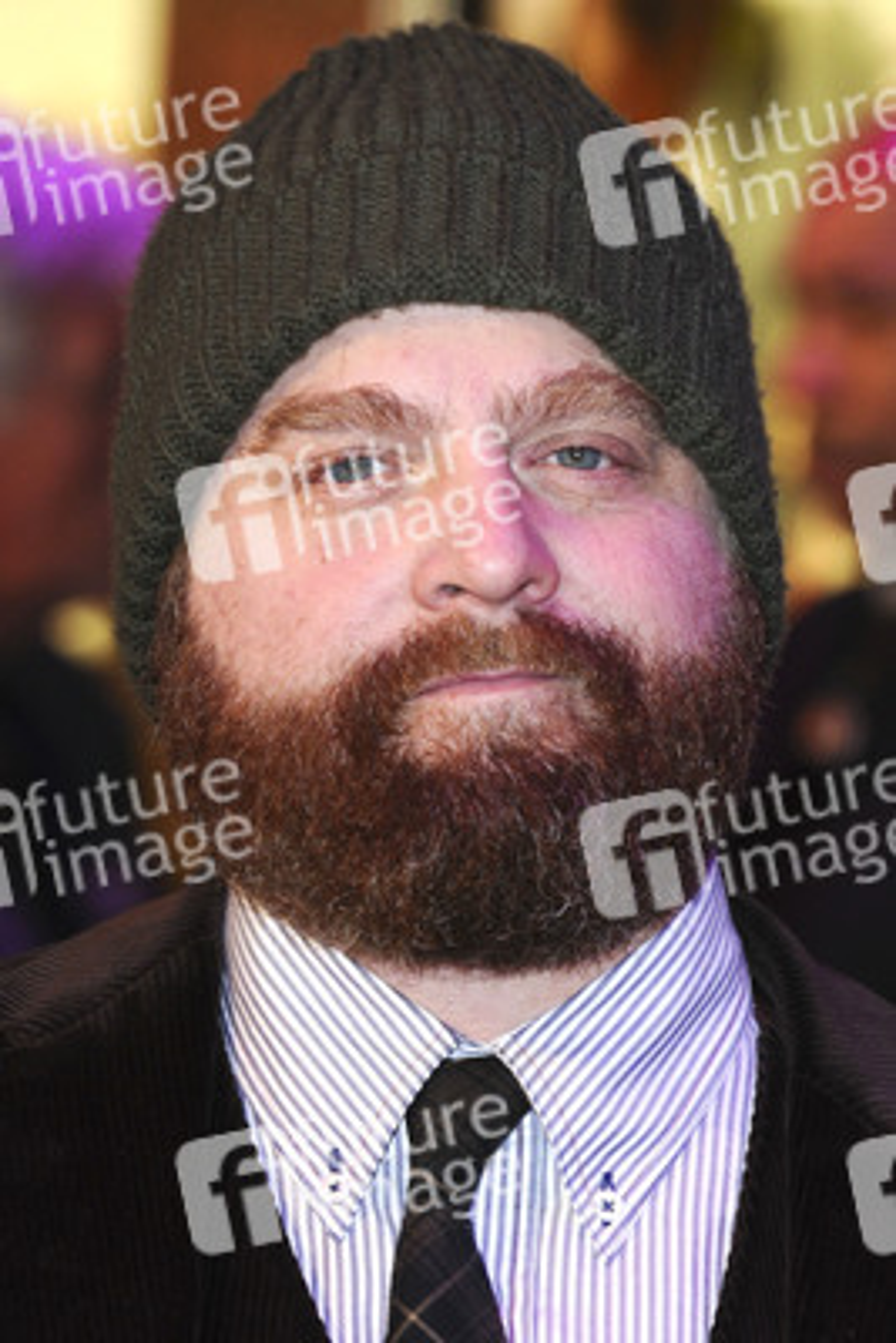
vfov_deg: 10.5
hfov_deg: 7.0
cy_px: 672
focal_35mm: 195
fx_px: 7273
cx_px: 448
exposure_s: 1/160
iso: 500
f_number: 4.5
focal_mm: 130
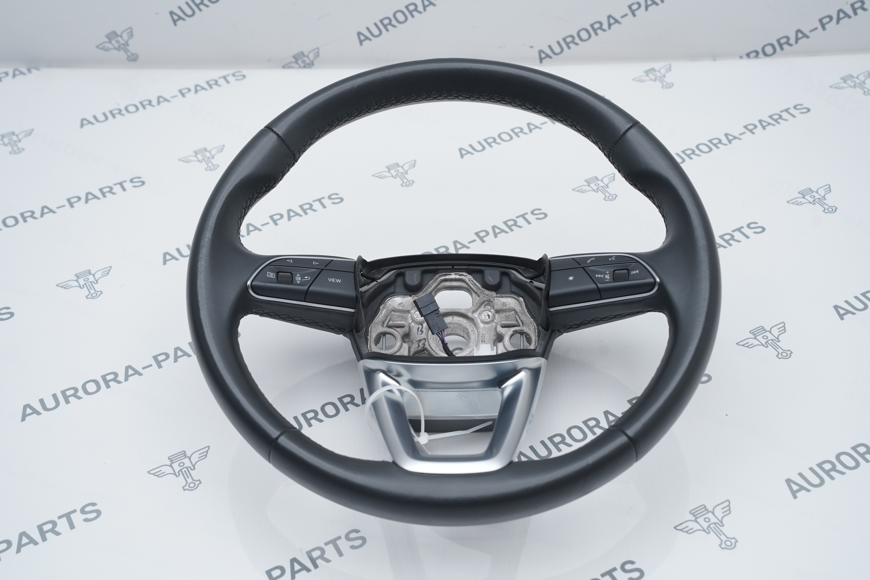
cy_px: 290
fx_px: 1160
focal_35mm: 48
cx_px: 435
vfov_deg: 28.1
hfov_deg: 41.1
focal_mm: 48
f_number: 6.3
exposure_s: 1/160
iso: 500
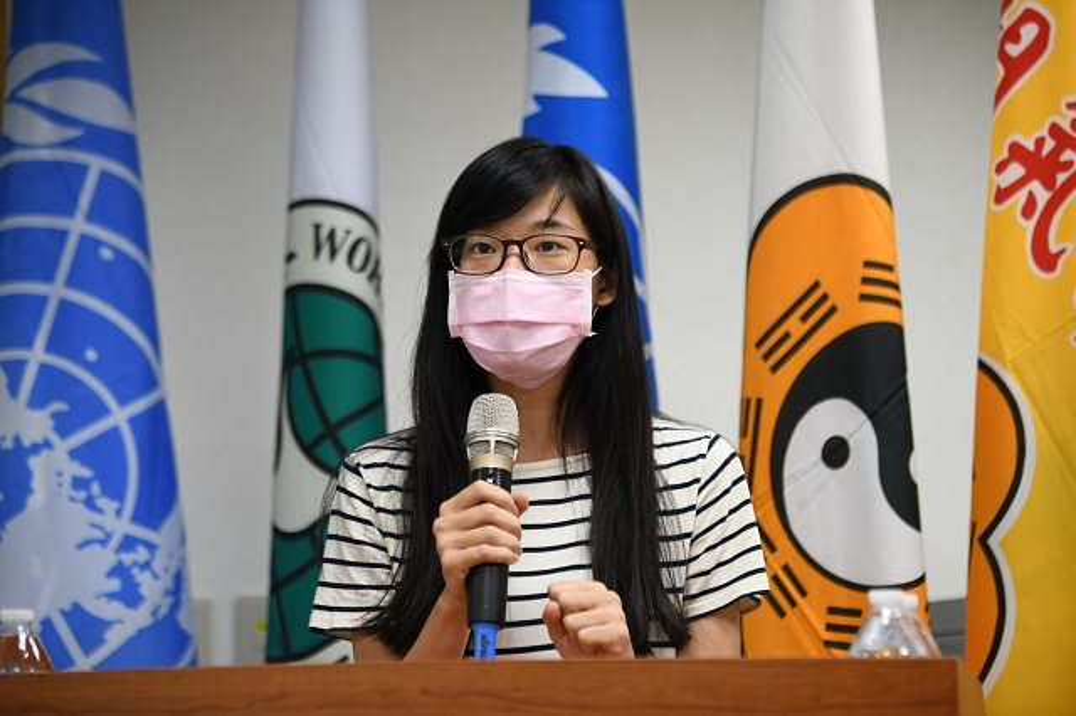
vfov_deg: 11.2
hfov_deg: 16.8
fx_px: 3644
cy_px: 358
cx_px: 538
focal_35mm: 122
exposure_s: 1/100
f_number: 3.2
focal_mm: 122
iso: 500
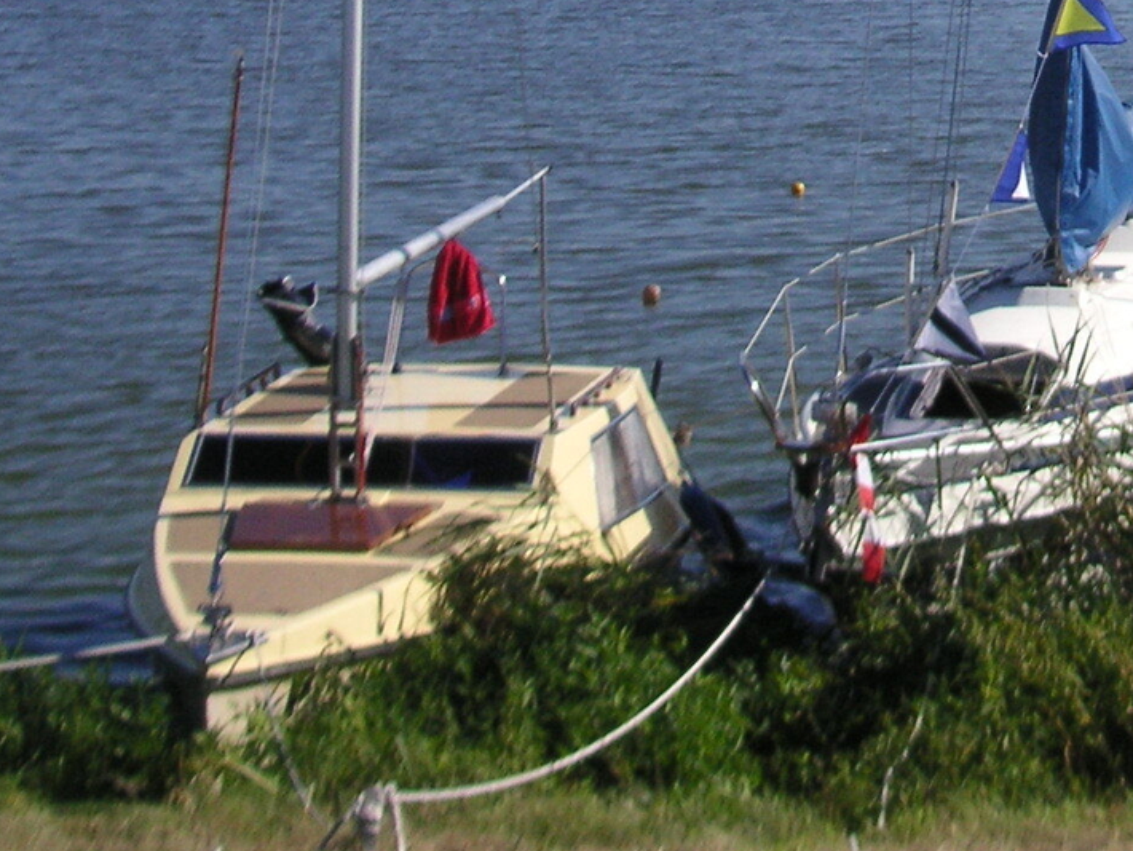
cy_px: -225
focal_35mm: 100
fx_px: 3274
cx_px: 1104
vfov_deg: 14.3
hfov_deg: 19.1
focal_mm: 6.1
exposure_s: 1/250
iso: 50
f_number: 6.7
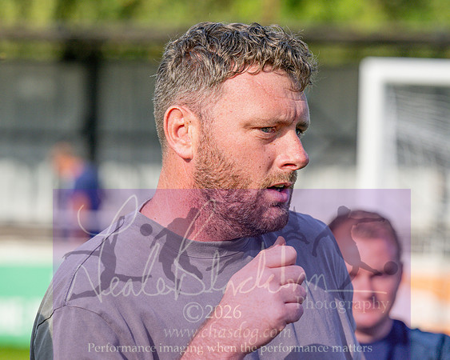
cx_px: 213
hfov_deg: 10.0
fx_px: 2577
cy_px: 156
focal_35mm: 194
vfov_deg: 8.0
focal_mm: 130
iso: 400
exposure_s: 1/4000
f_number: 4
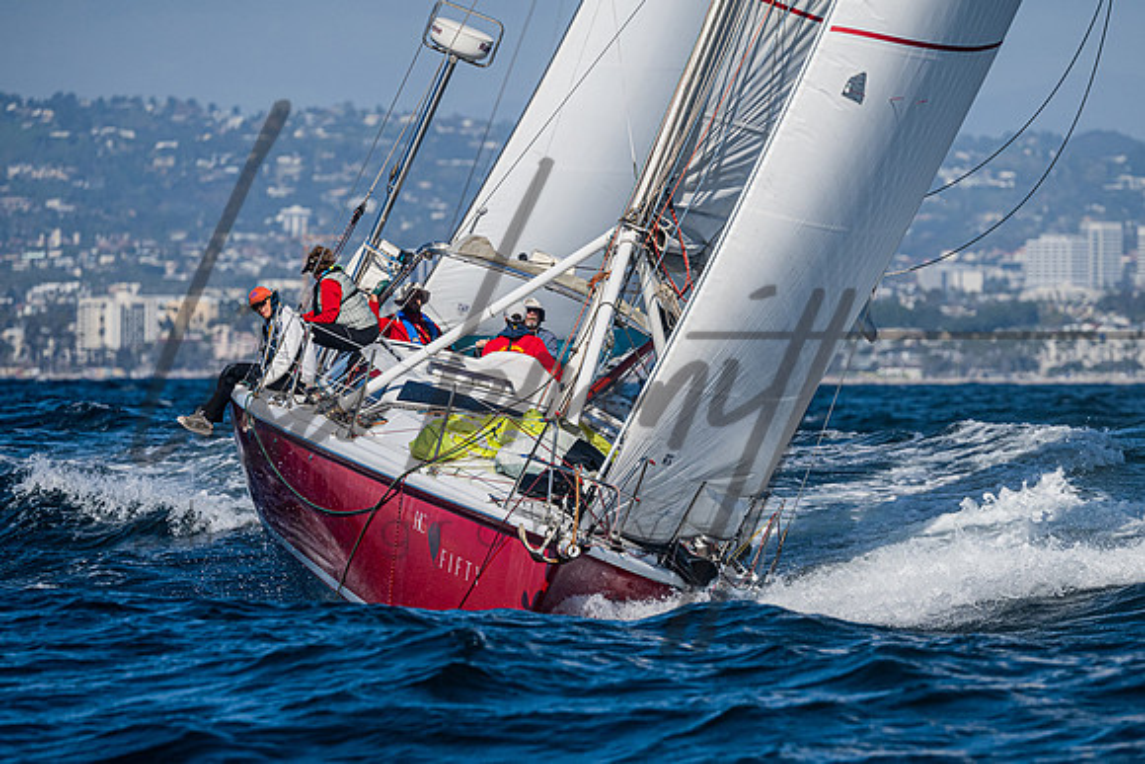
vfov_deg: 3.5
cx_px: 655
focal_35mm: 397
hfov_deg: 5.2
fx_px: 12614
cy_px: 522
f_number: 6.3
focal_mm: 290
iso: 400
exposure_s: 1/6400
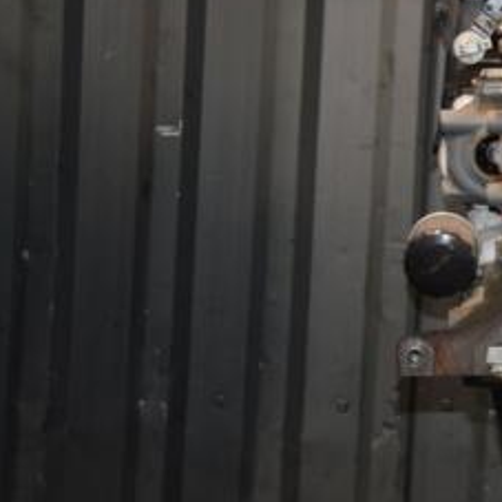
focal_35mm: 101
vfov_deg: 17.2
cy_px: 203
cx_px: 604
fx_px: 1657
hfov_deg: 16.5
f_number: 5
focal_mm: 30
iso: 800
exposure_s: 1/60
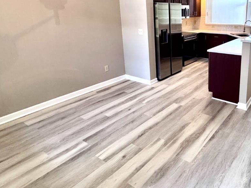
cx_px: 188
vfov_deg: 50.2
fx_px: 196
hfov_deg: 61.7
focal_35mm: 27
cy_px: 60
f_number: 2.2
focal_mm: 2.22
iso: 250
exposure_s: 1/120
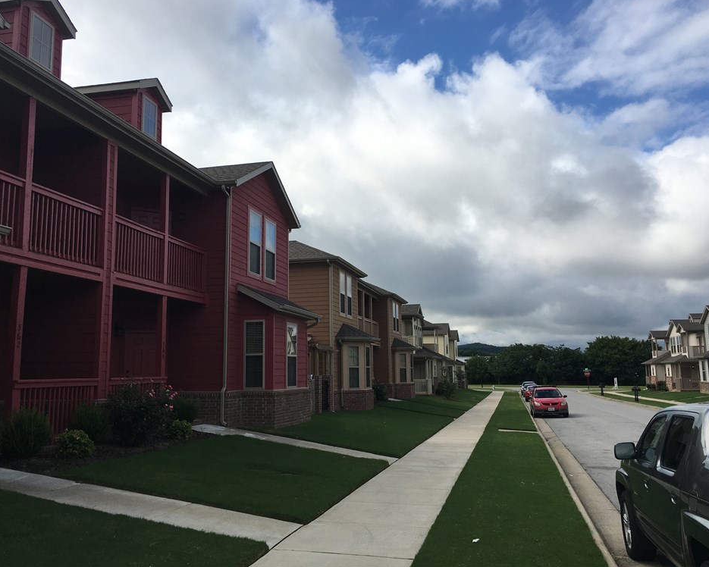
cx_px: 337
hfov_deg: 57.2
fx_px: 650
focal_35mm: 31
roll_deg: +0.3
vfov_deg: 47.1
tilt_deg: +8.2
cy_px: 277
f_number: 2.2
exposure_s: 1/1789
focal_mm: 4.15
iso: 25
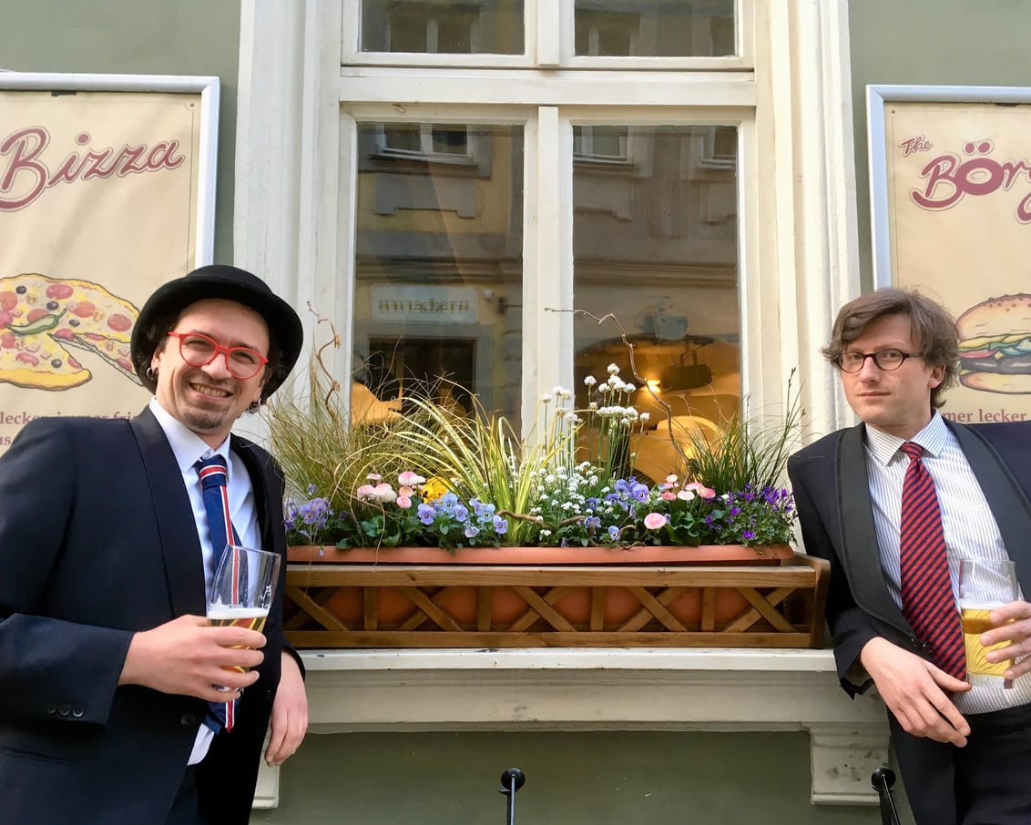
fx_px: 946
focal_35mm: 31
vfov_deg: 47.1
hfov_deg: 57.1
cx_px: 543
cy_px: 414
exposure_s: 1/33
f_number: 2.2
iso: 80
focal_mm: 4.15
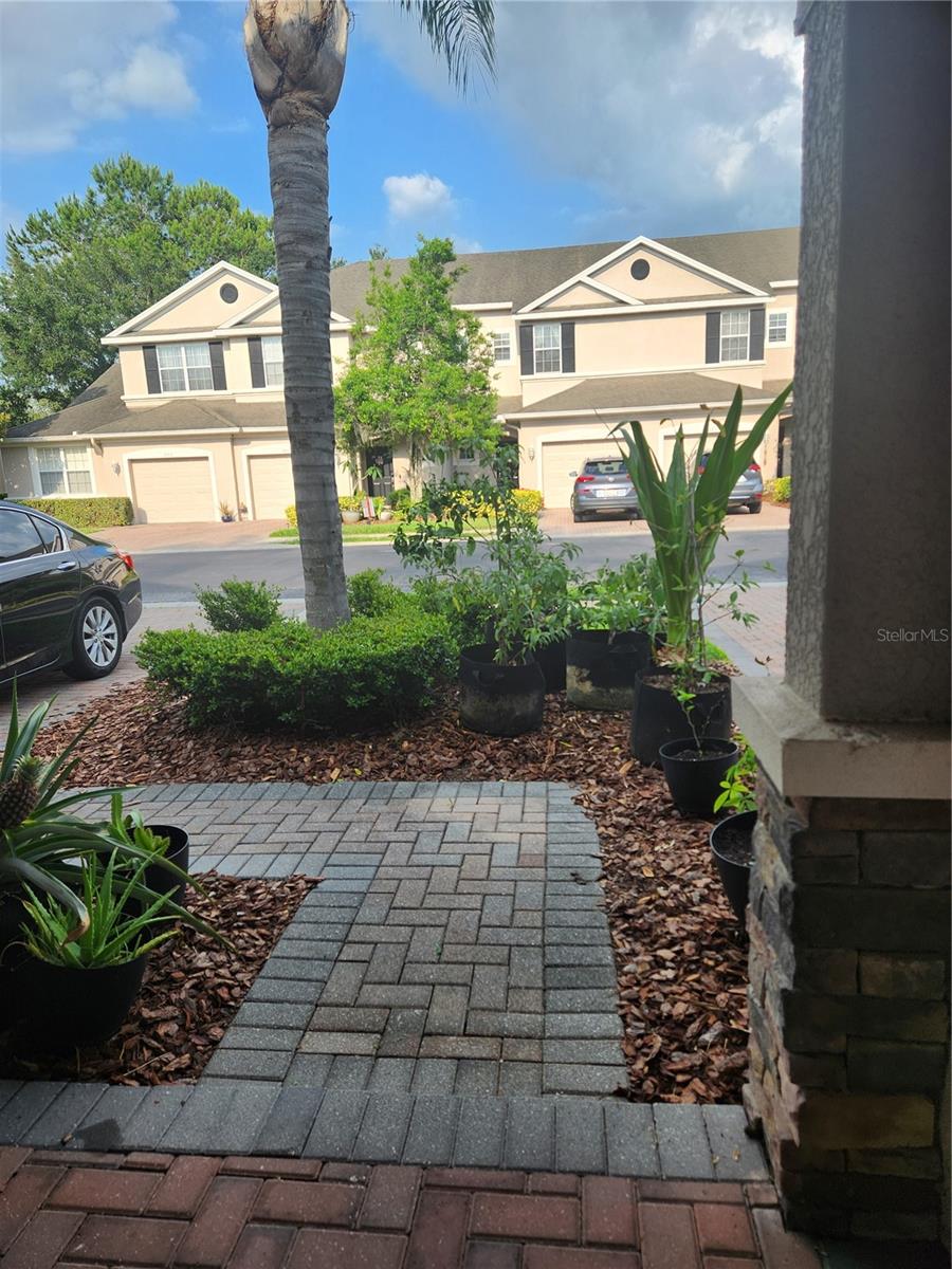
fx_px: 843
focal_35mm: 23
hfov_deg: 58.9
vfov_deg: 73.9
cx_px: 476
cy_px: 634
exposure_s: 1/554
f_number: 1.8
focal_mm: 5.4
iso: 20
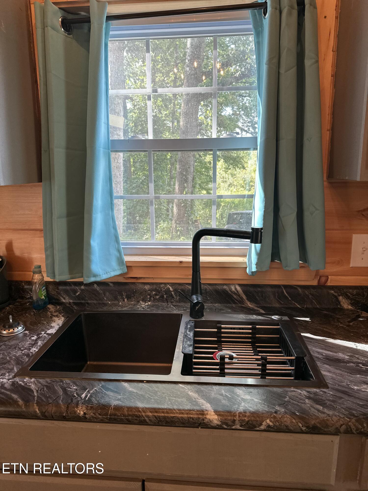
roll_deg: -0.1
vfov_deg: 71.6
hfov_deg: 56.8
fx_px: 340
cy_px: 246
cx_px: 184
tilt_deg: -11.8
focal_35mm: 24
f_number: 1.78
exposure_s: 1/120
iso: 125
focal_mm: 6.86
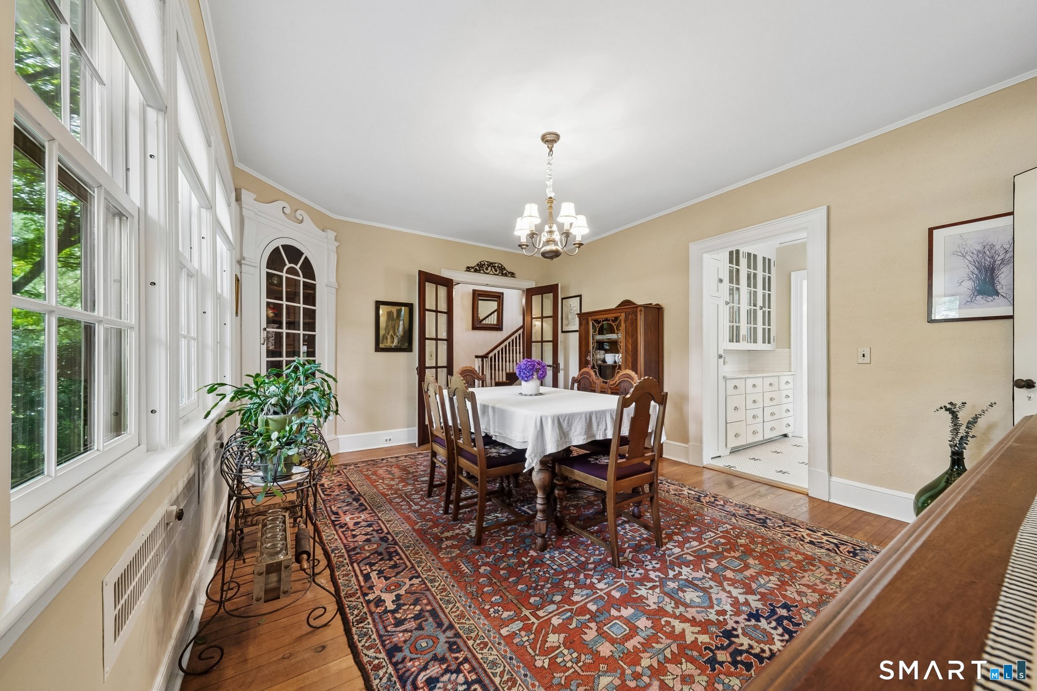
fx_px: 346
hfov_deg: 112.6
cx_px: 518
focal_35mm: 12
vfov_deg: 90.0
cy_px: 346
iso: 400
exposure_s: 1/1.67
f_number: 11
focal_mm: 12
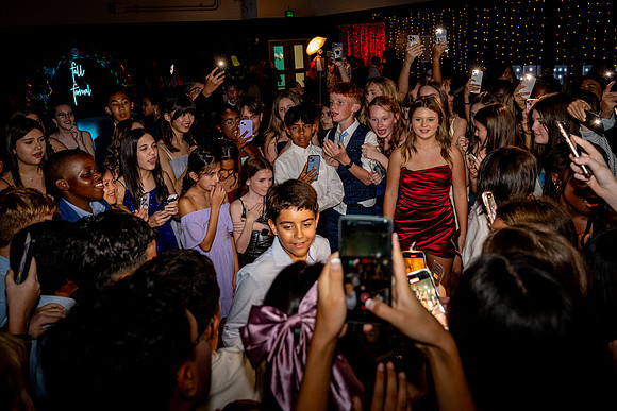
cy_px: 147
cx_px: 304
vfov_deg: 42.1
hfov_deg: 60.5
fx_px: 529
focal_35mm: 31
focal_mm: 24
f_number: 4
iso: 1250
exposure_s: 1/80
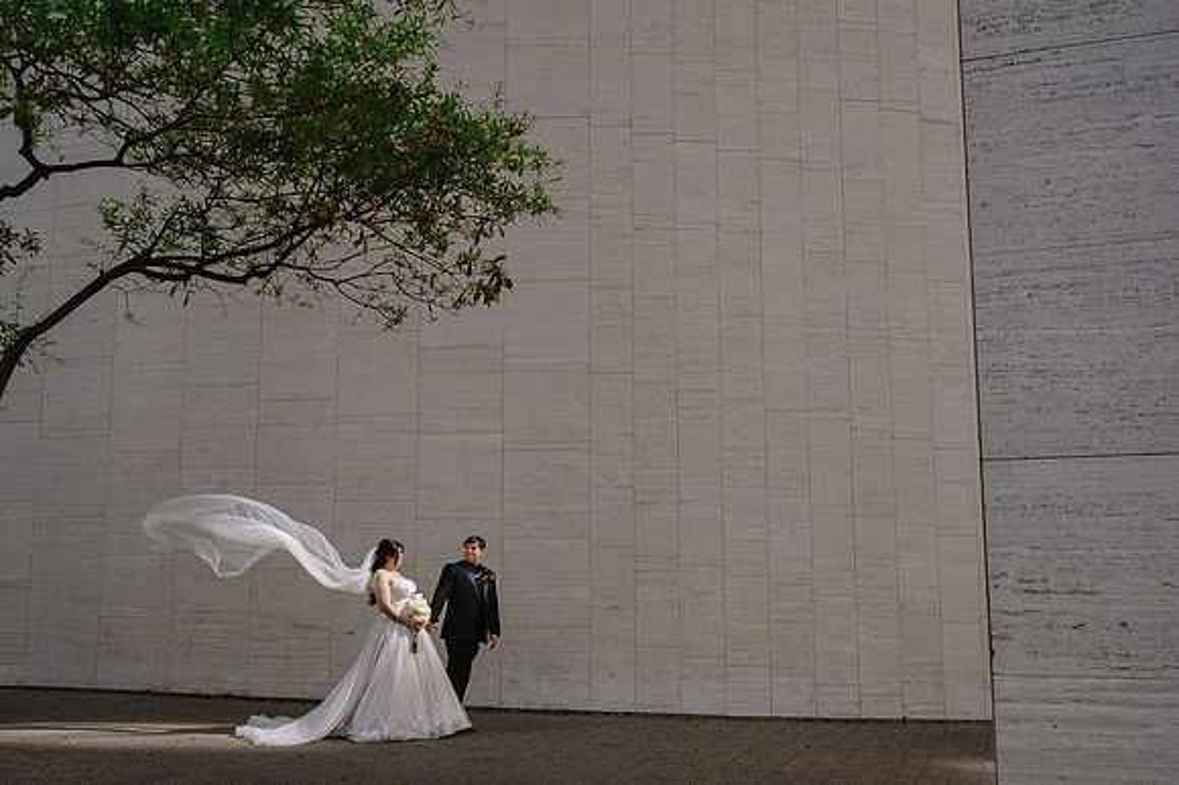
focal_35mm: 38
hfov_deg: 51.0
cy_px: 419
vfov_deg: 35.2
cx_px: 550
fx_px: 1236
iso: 50
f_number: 3.2
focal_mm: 35
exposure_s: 1/320
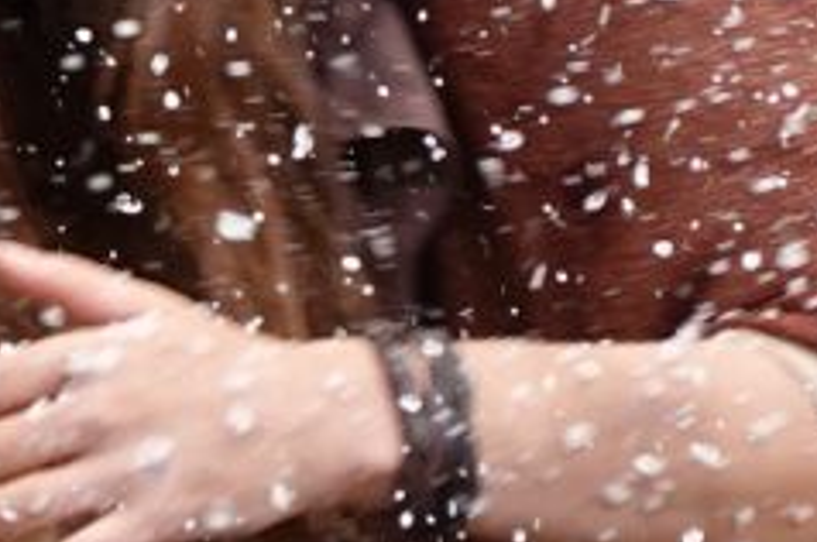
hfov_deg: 1.6
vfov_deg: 1.1
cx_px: -319
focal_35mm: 1262
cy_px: -292
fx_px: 28601
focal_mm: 72
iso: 400
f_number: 4.5
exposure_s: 1/200
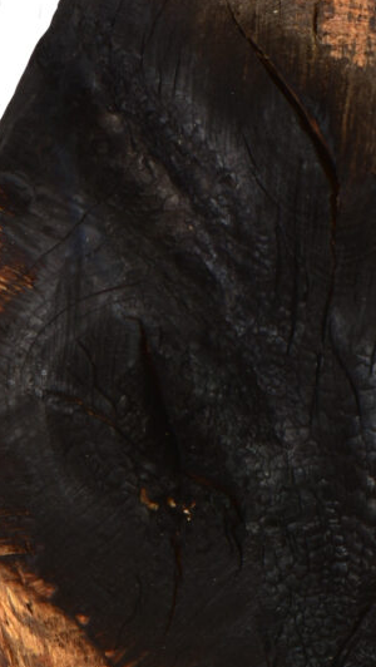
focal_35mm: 529
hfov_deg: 2.3
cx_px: 284
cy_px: 766
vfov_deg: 4.1
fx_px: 9358
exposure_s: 1/200
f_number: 16
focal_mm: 105
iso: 64
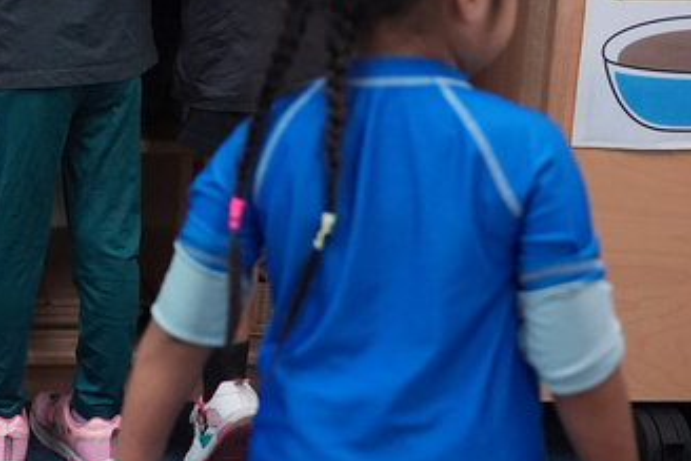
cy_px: -179
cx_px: -383
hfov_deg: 12.4
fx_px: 2996
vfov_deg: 8.6
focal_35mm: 156
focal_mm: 50
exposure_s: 1/640
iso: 3200
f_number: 2.5
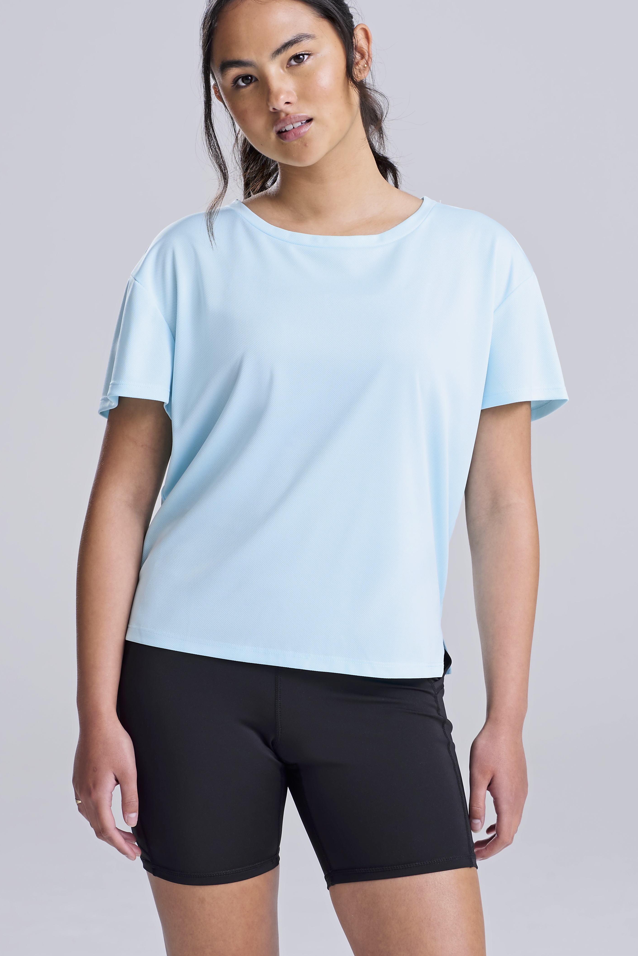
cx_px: 308
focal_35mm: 168
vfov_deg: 12.2
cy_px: 440
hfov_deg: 8.2
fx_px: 4462
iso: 400
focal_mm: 120
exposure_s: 1/160
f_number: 10
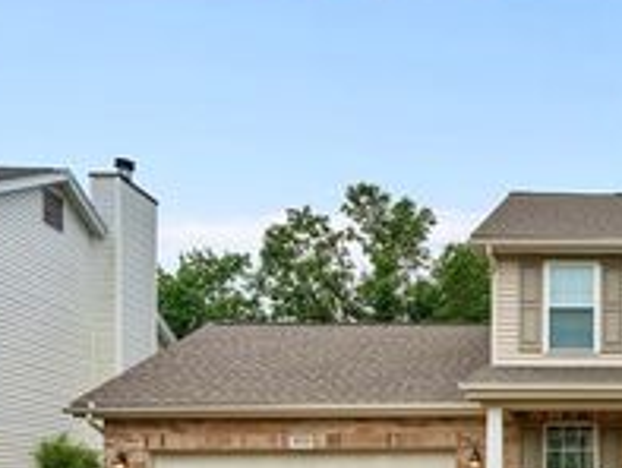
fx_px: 701
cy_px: 378
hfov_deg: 40.9
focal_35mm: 39
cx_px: 641
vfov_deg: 35.6
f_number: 8
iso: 320
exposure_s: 1/400
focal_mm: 16
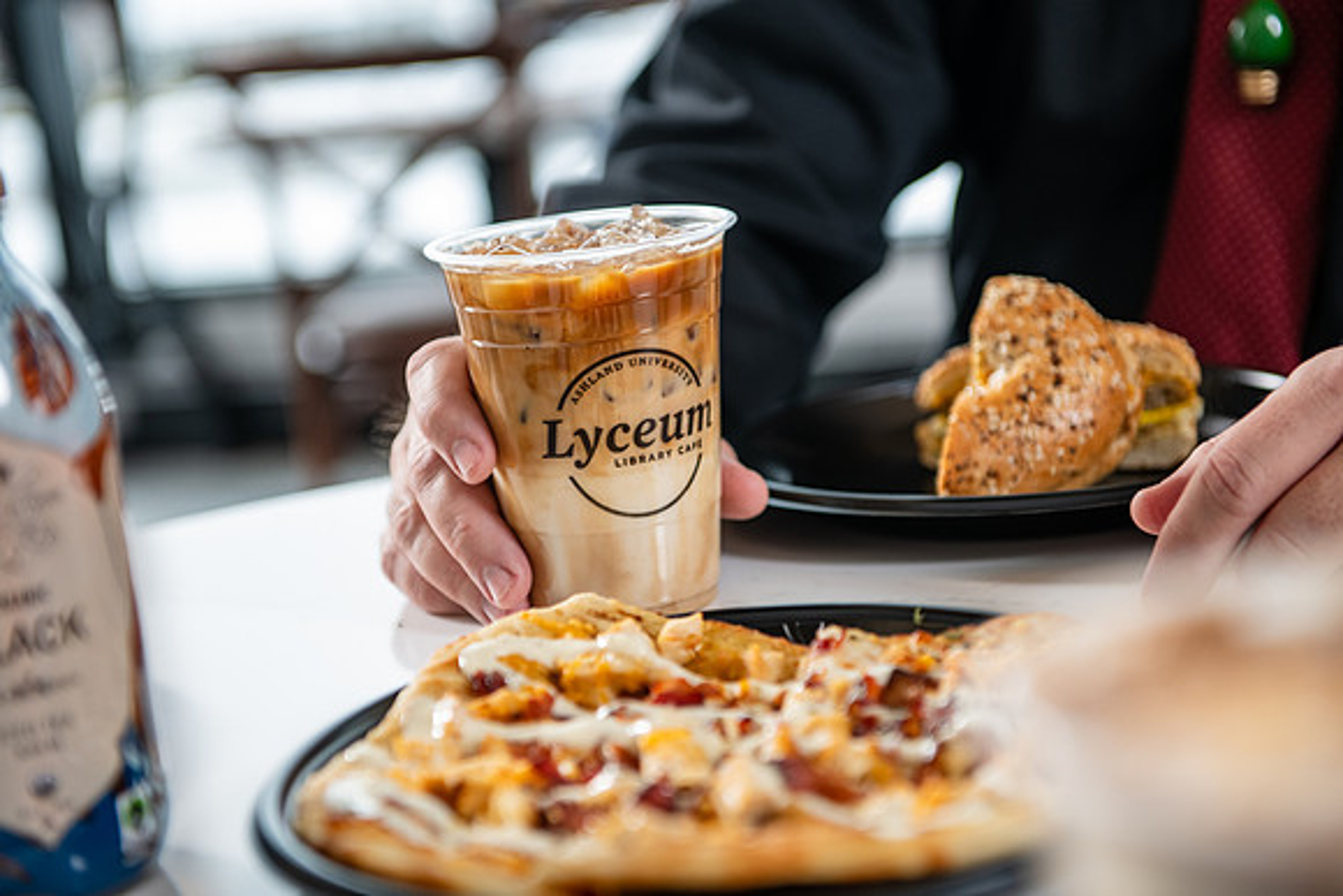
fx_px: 2612
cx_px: 672
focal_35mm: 70
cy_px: 448
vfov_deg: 19.5
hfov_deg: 28.8
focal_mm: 70
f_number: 3.5
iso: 500
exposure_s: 1/200
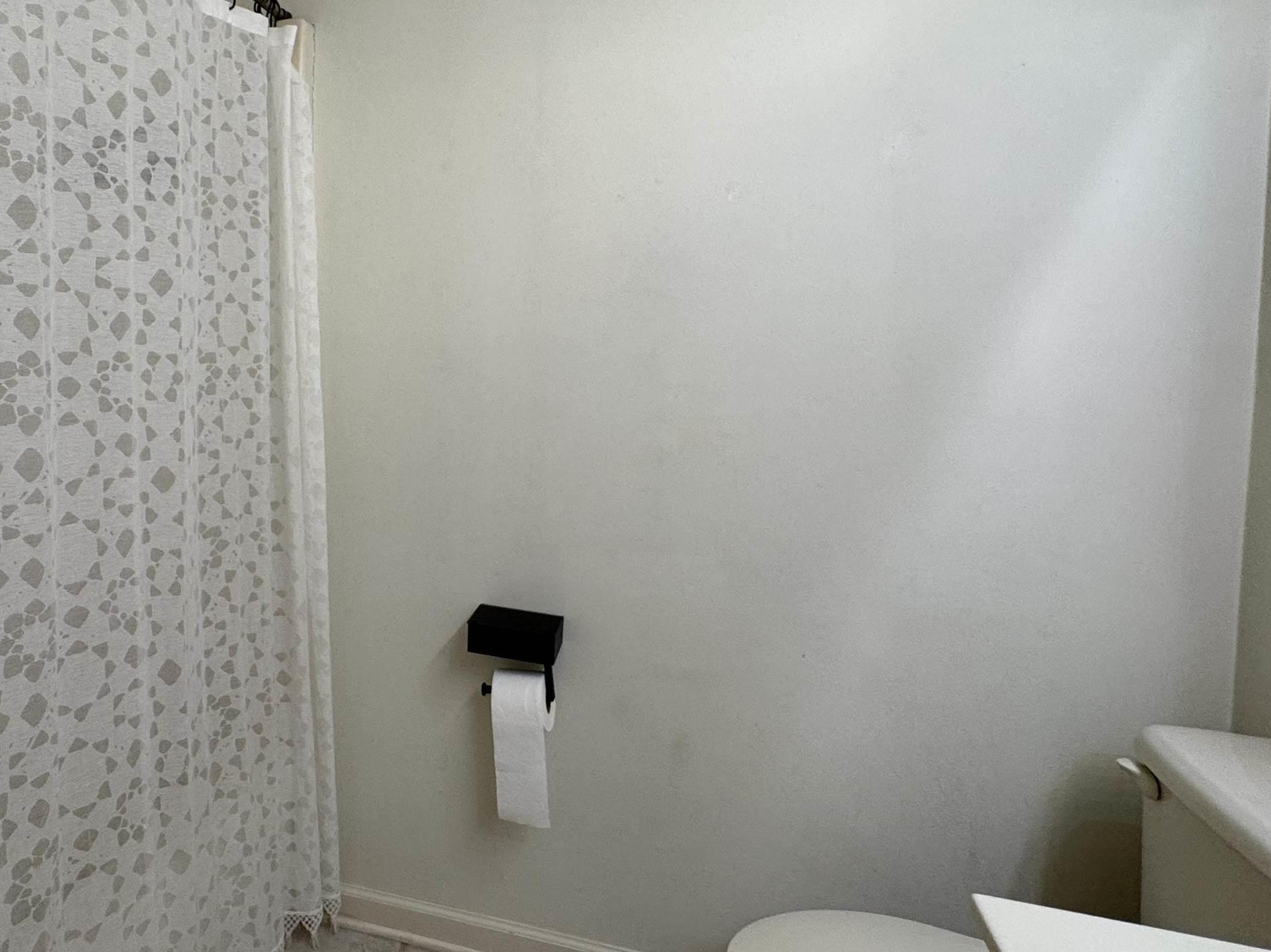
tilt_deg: -3.2
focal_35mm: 23
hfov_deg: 70.7
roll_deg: +0.5
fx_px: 844
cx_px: 379
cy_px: 380
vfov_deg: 58.4
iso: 160
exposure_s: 1/120
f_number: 2.2
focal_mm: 2.22
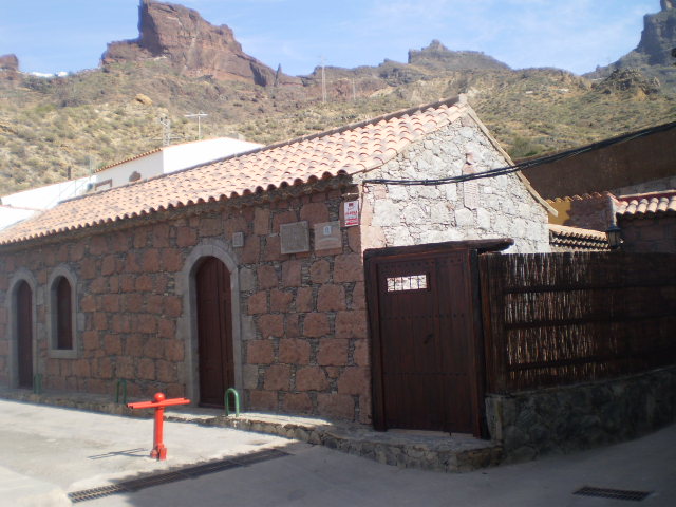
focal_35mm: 36
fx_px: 703
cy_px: 254
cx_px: 338
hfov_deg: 51.4
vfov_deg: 39.7
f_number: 3.1
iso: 64
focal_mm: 6.3
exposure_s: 1/640
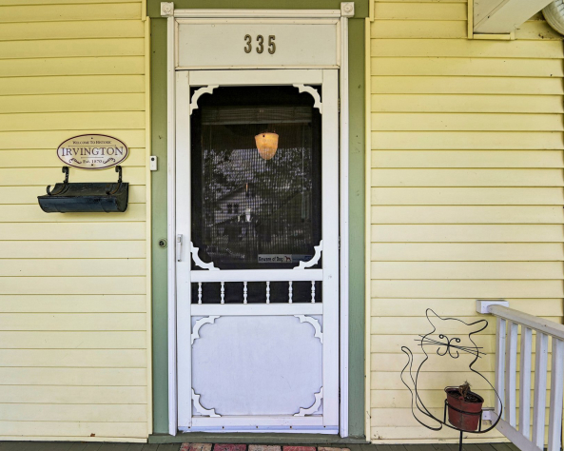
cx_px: 256
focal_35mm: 19
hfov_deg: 83.1
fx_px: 317
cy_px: 221
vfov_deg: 70.8
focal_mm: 16
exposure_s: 1/40
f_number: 8
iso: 100
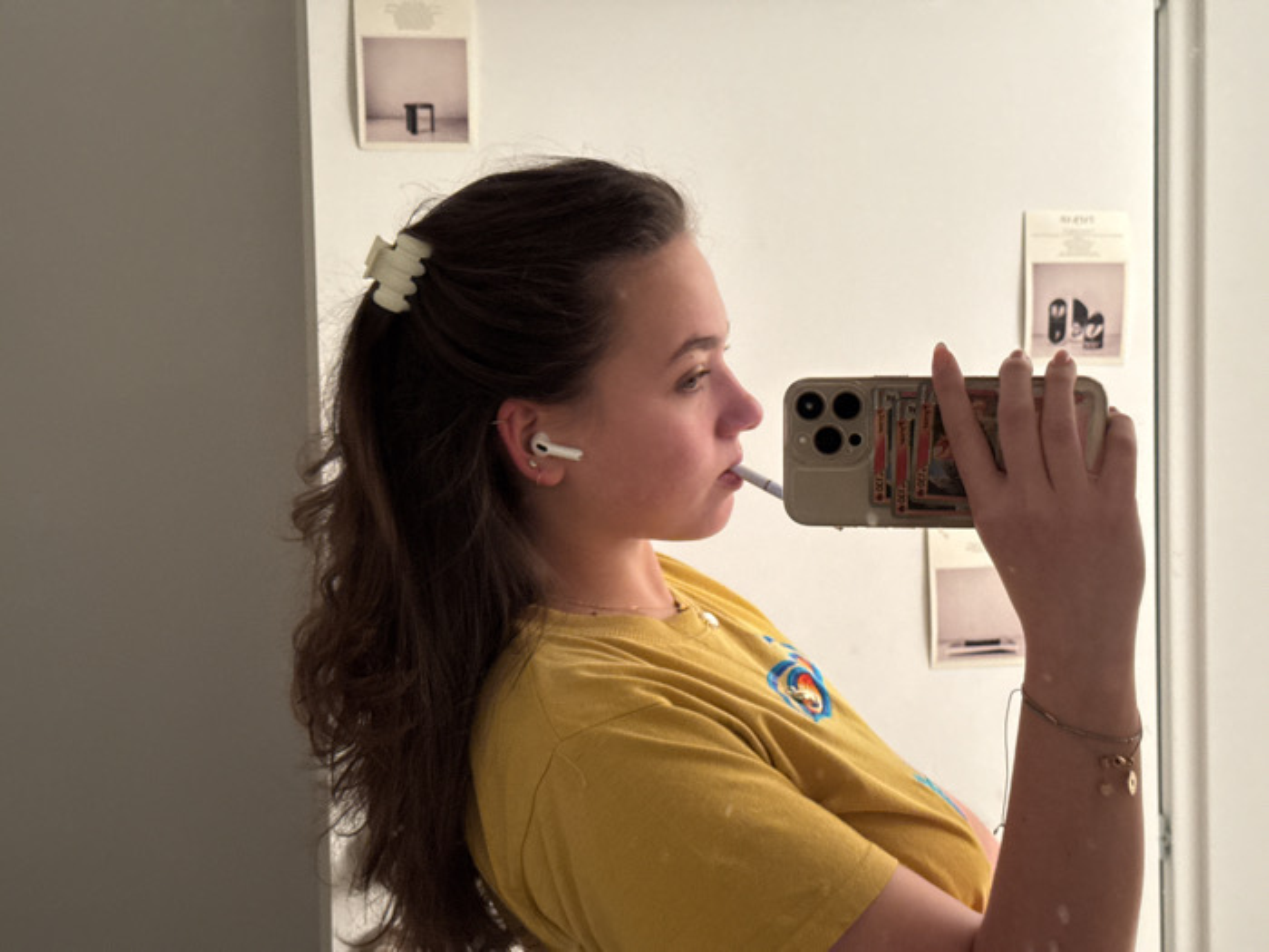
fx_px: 1760
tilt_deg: -1.8
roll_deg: +1.8
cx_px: 634
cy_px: 476
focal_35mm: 48
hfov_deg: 39.7
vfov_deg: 30.3
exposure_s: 1/33
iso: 400
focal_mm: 6.76
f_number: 1.78
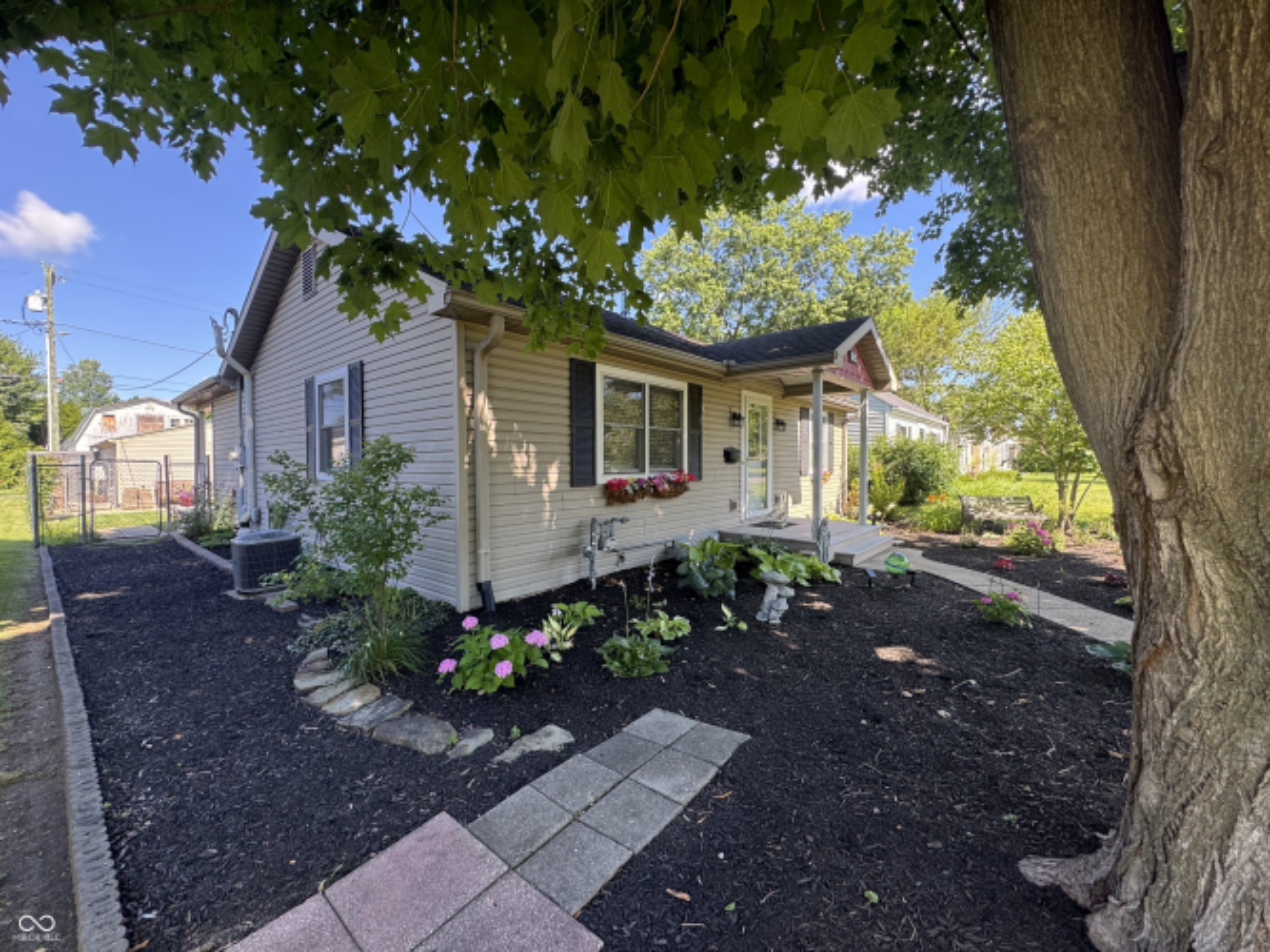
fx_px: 514
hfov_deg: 102.1
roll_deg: +0.4
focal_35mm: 14
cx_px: 635
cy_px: 476
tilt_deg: -1.2
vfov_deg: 85.7
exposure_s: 1/142
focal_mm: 2.22
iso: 40
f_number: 2.2
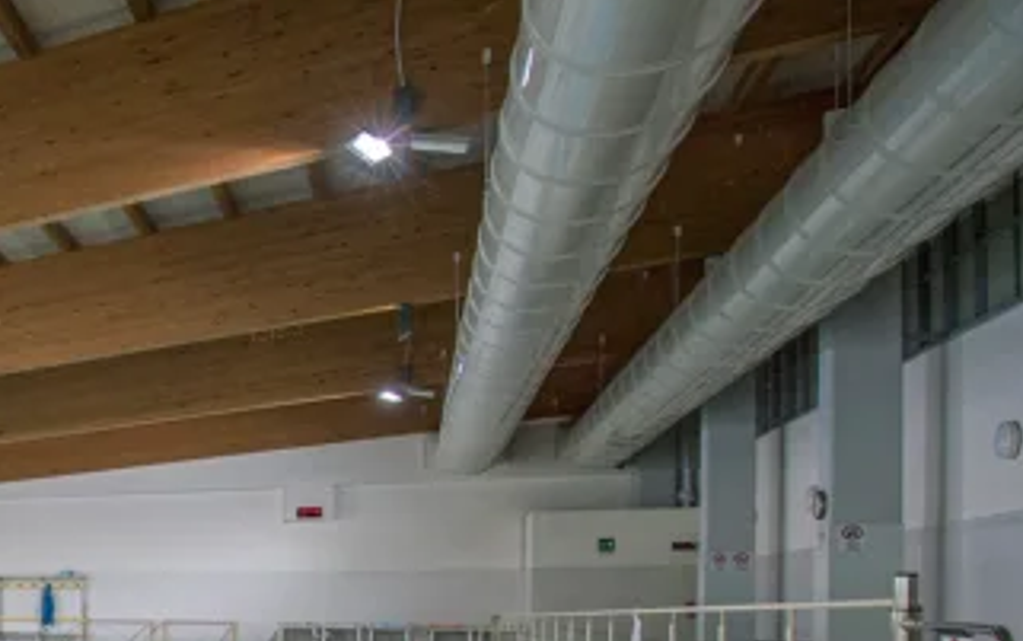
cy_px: 673
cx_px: -408
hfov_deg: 32.0
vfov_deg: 29.4
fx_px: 1116
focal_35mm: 40
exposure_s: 1/125
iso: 200
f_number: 5
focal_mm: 14
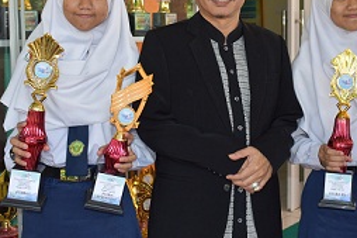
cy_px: 63
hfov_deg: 33.3
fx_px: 595
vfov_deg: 22.4
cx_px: 208
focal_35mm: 60
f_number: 5.6
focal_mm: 26
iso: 320
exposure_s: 1/125
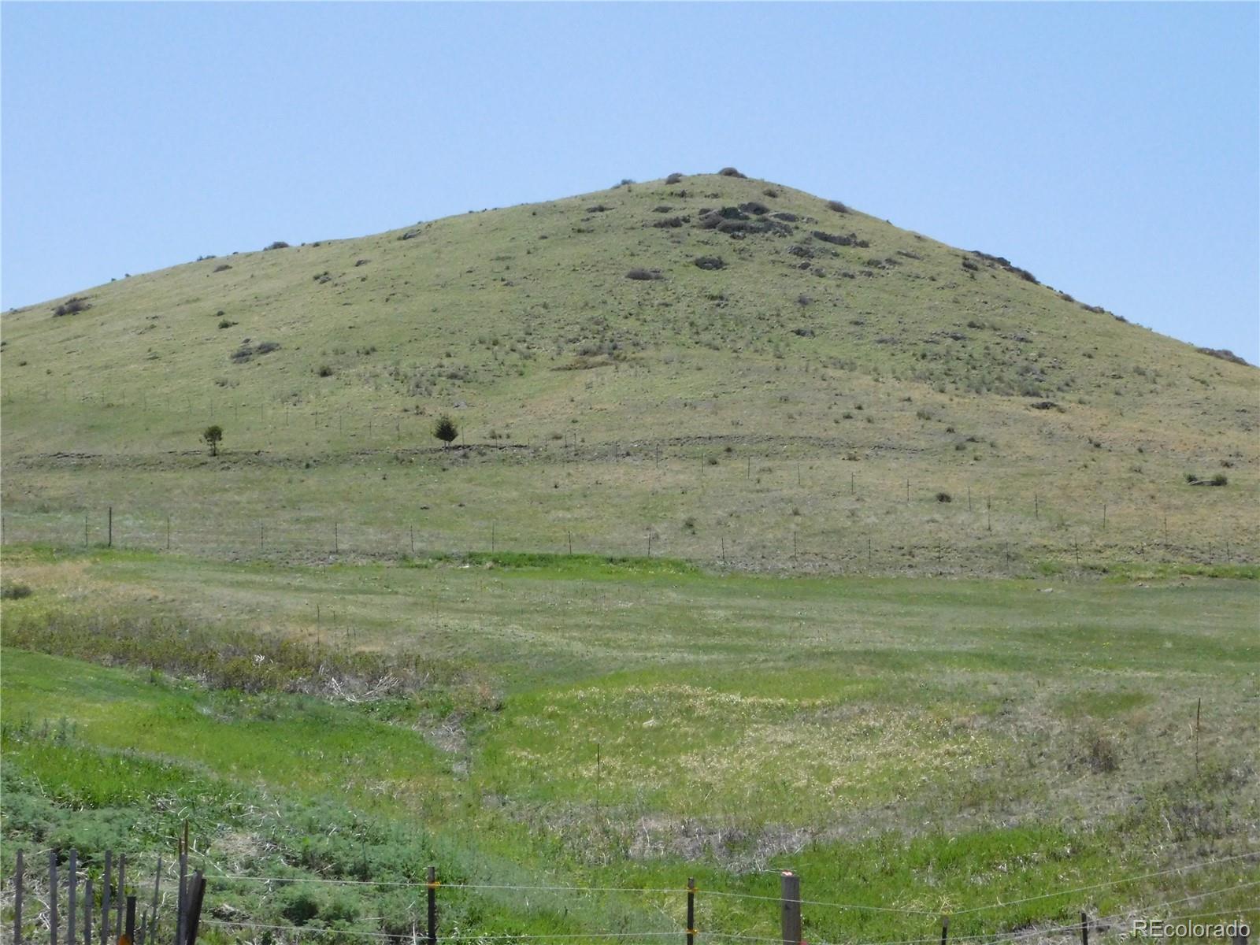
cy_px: 472
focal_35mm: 59
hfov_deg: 32.7
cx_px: 630
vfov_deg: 24.8
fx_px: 2148
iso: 800
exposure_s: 1/1500
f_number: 8
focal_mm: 10.4
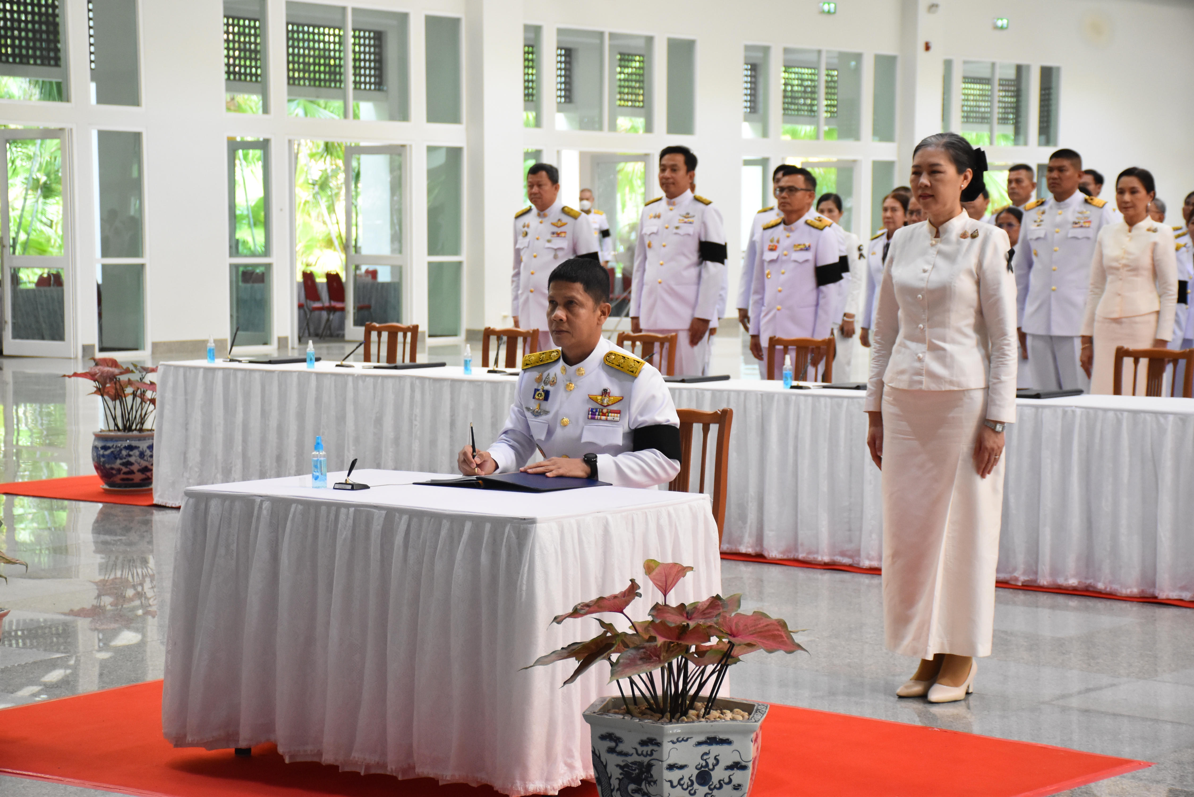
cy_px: 398
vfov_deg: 16.3
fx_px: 2787
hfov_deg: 24.2
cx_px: 597
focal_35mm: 84
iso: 1600
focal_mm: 56
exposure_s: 1/125
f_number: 4.8
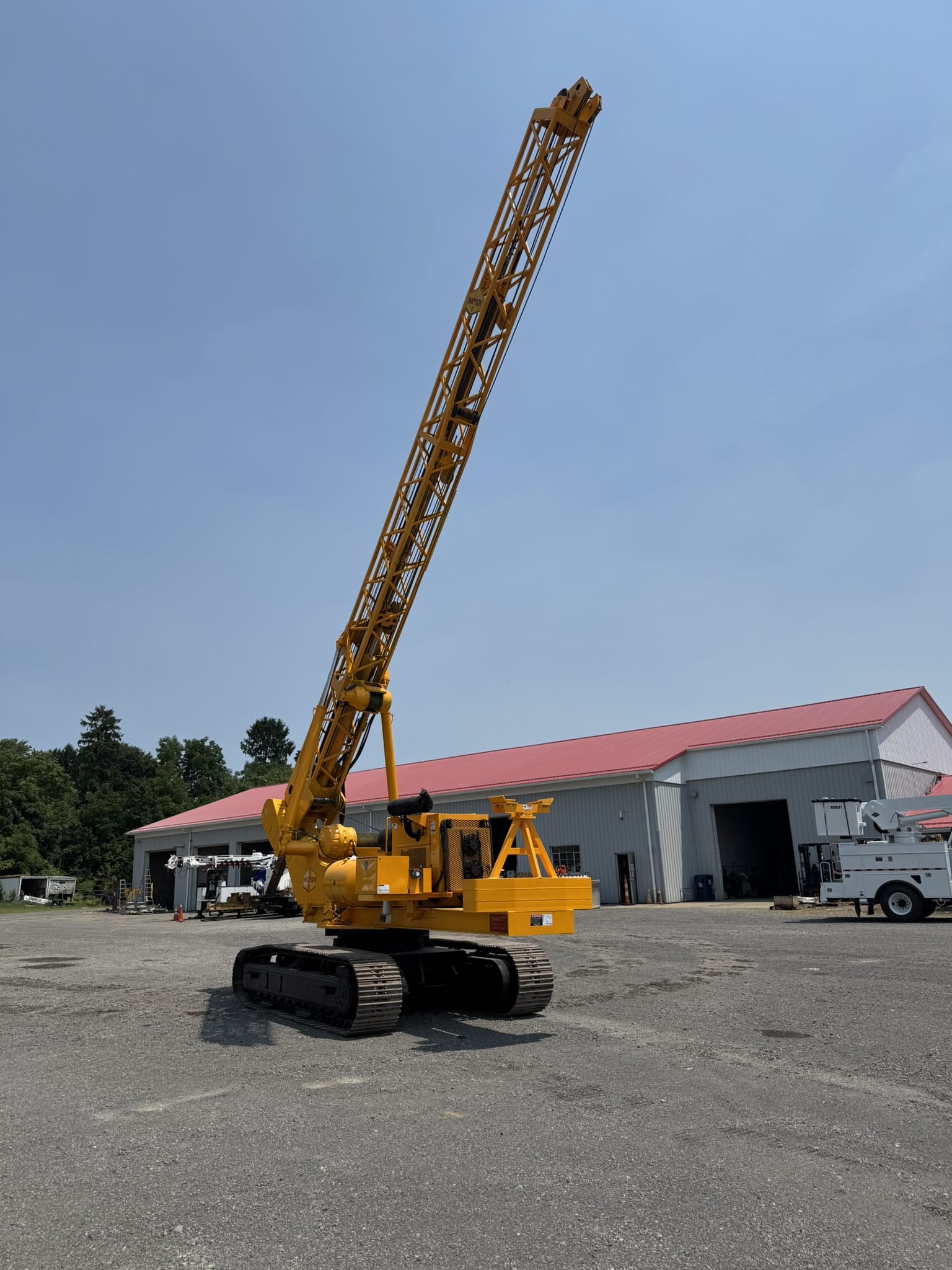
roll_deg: +5.3
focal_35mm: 24
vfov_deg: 71.6
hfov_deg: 56.8
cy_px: 635
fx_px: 880
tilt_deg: +15.9
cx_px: 476
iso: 80
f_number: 1.78
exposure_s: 1/9009
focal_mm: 6.76
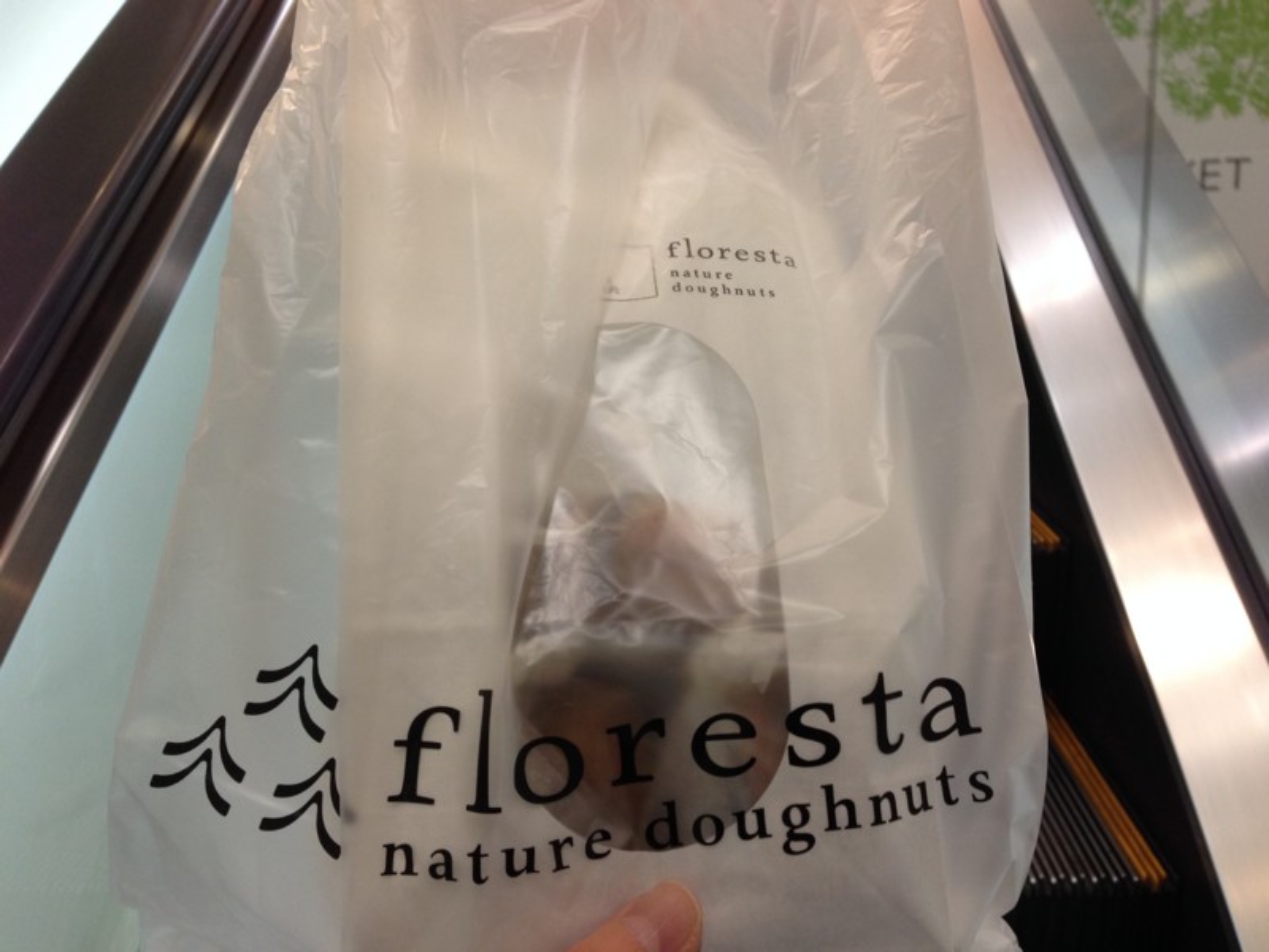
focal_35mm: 33
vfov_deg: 42.9
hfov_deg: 55.4
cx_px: 634
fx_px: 1210
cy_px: 476
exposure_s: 1/20
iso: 100
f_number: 2.4
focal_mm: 4.12
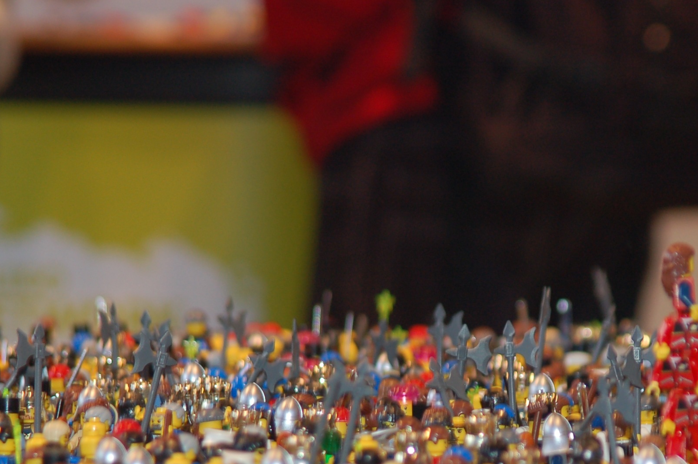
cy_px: 422
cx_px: 460
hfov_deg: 7.0
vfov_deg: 4.6
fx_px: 5732
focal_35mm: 296
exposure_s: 1/60
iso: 400
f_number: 4
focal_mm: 105
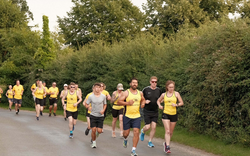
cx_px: 139
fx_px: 784
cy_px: 106
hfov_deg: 18.1
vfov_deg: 11.4
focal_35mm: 115
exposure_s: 1/1600
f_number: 2.8
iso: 2000
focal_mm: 55
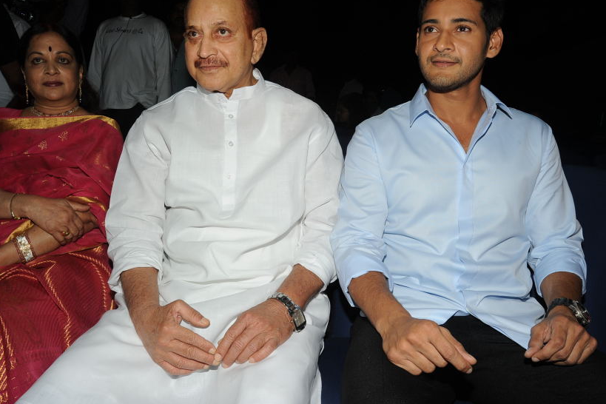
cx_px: 300
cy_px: 184
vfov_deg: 43.6
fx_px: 505
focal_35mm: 30
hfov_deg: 61.9
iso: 200
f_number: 13
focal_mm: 24
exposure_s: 1/125
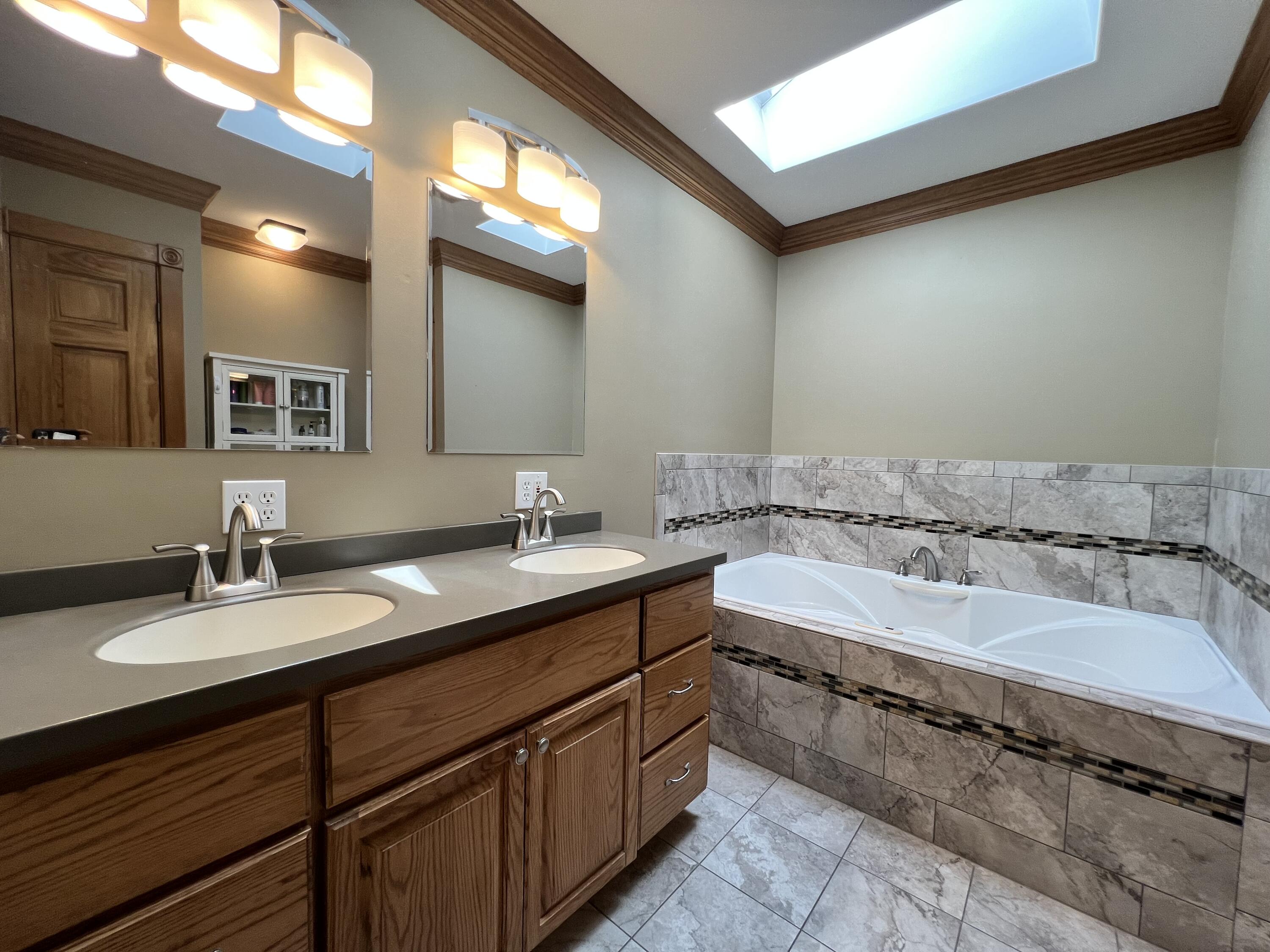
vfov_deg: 89.9
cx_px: 635
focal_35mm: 13
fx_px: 477
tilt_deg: -3.2
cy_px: 476
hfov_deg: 106.2
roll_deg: -1.8
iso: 64
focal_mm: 1.57
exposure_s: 1/120
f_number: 1.8
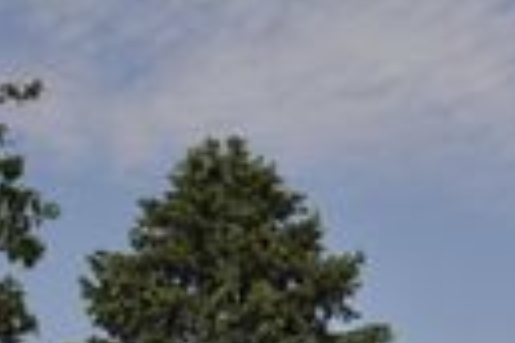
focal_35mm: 151
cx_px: 994
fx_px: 2160
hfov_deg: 12.2
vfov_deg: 9.0
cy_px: 339
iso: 200
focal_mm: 26
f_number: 11
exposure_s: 1/500
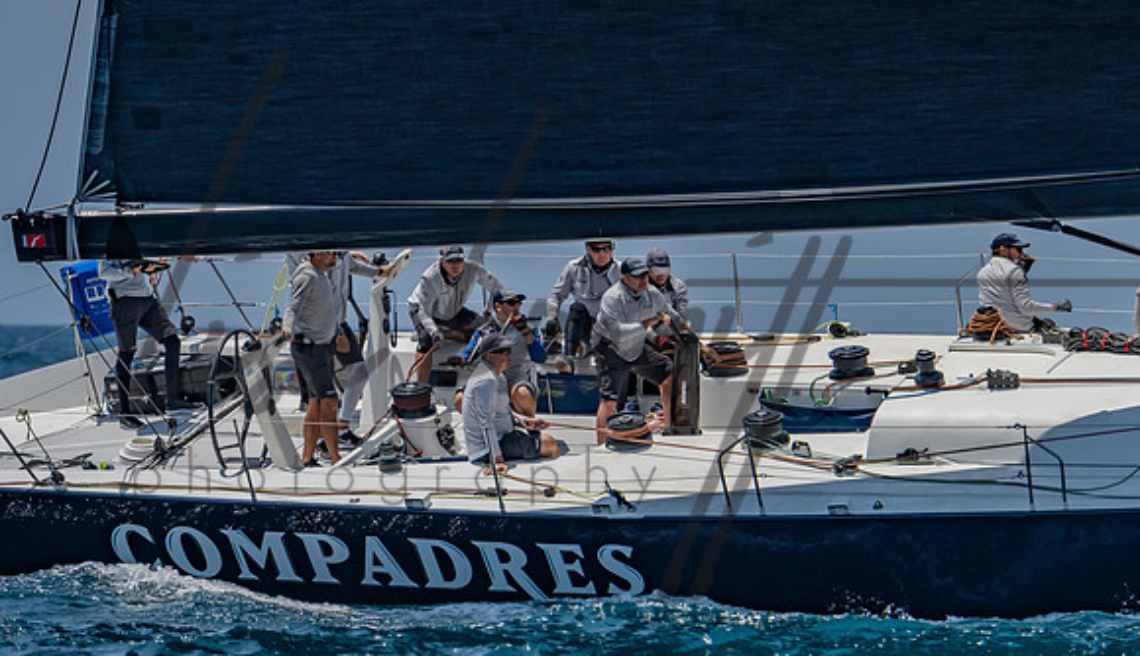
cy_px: 151
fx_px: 16190
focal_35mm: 533
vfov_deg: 2.3
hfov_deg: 4.0
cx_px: 789
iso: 320
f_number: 5.6
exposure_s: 1/2500
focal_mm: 310
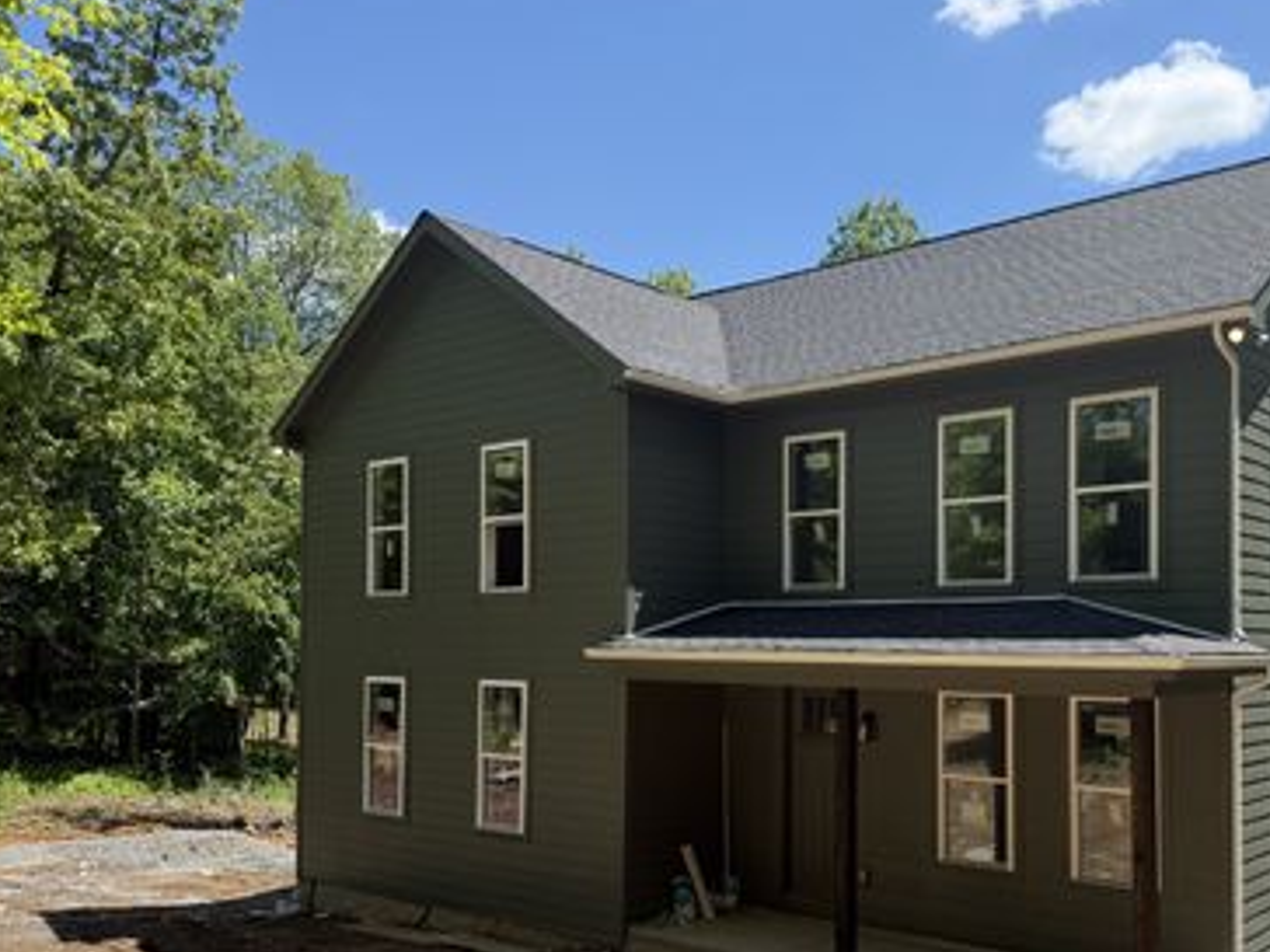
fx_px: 1211
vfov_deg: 42.6
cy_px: 605
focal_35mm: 33
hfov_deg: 54.3
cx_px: 837
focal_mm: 6.76
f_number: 1.78
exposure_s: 1/2907
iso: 100
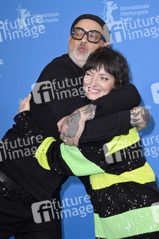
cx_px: 80
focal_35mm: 82
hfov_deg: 16.6
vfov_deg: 24.8
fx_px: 544
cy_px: 120
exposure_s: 1/200
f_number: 5
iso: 800
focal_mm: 82
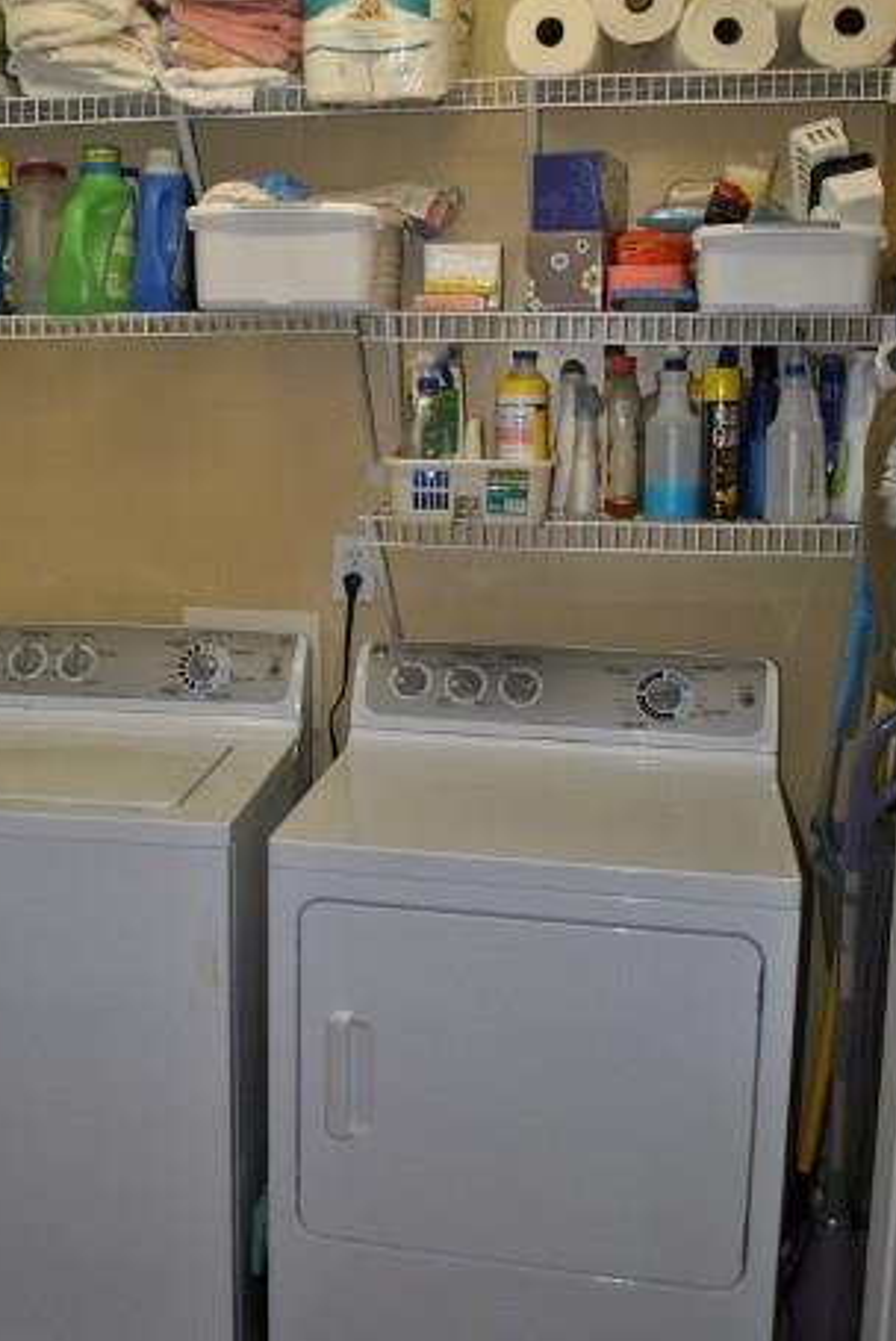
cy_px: 539
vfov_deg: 50.4
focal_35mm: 38
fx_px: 1416
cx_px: 301
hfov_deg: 34.8
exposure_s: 1/60
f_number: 3.5
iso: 200
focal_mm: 18
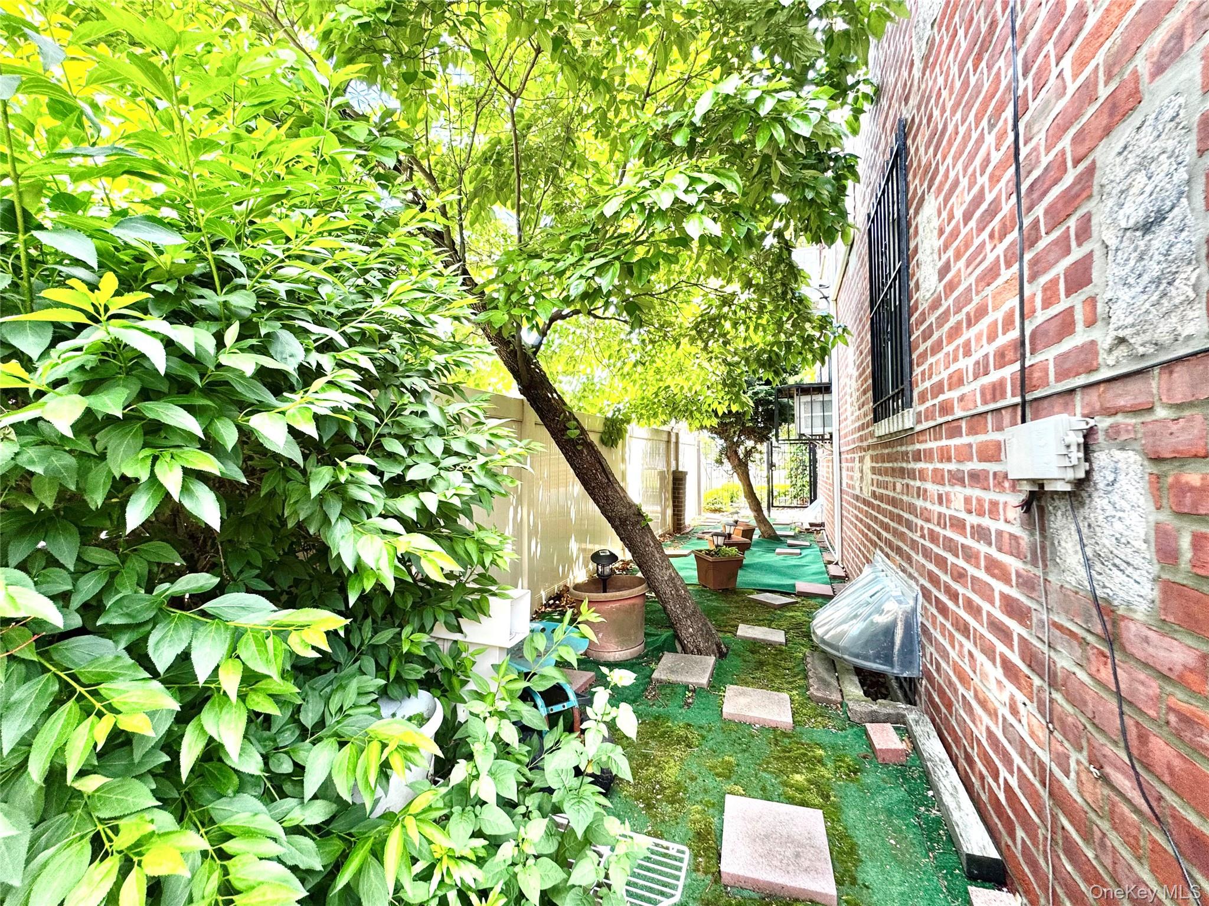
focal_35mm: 14
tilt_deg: +0.8
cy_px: 453
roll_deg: -0.8
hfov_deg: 102.1
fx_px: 489
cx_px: 604
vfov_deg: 85.7
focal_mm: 2.22
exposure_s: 1/99
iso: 80
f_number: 2.2
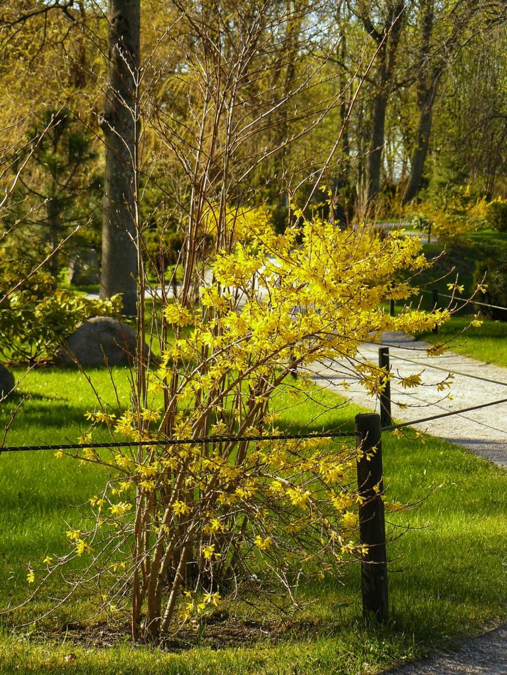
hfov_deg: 14.0
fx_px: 2070
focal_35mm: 106
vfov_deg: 18.5
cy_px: 338
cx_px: 254
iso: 100
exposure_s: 1/400
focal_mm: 17.7
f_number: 3.2
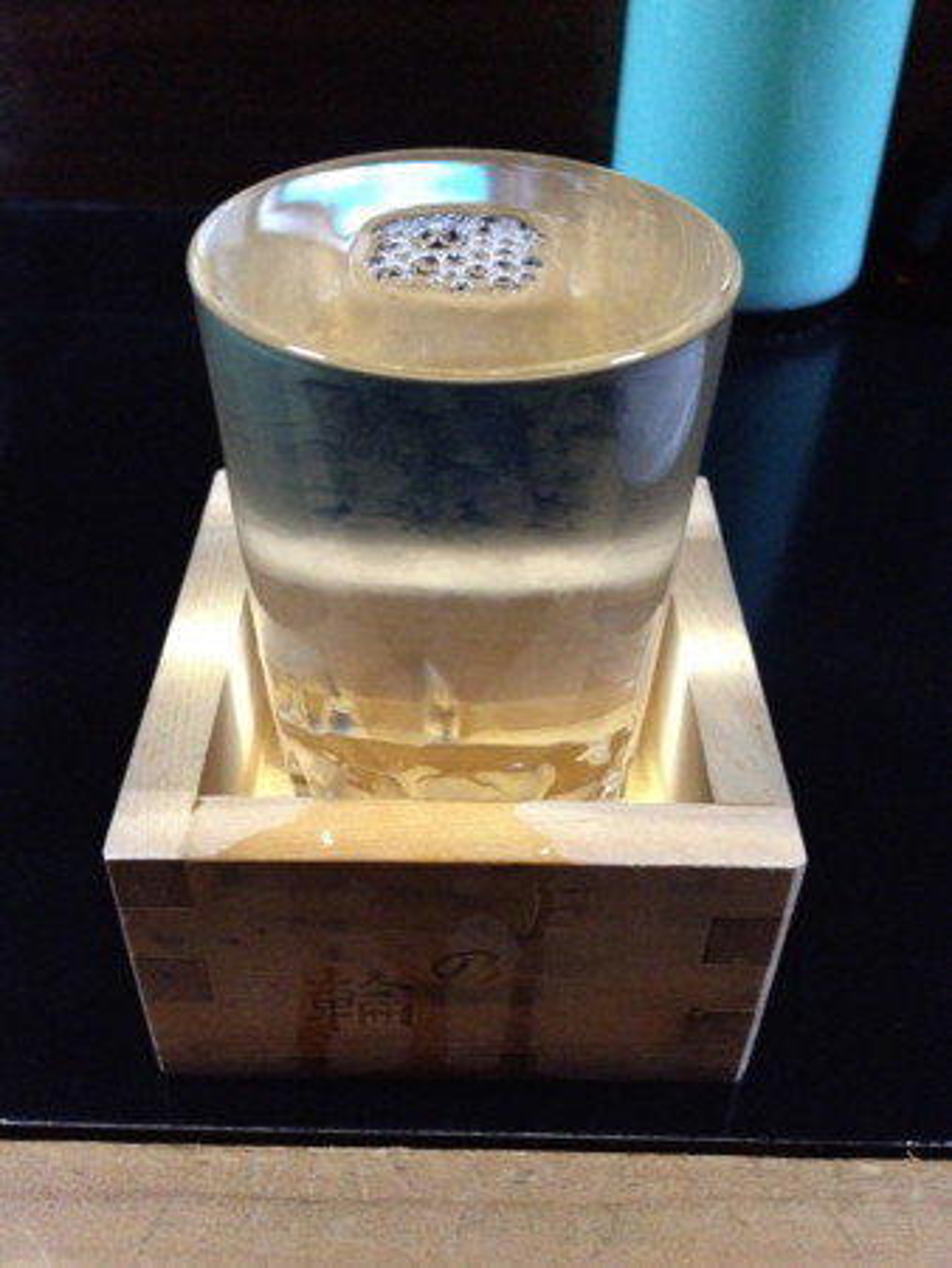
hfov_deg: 40.7
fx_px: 1282
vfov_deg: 52.6
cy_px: 634
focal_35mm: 35
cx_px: 476
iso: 800
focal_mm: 4.28
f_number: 2.4
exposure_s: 1/17
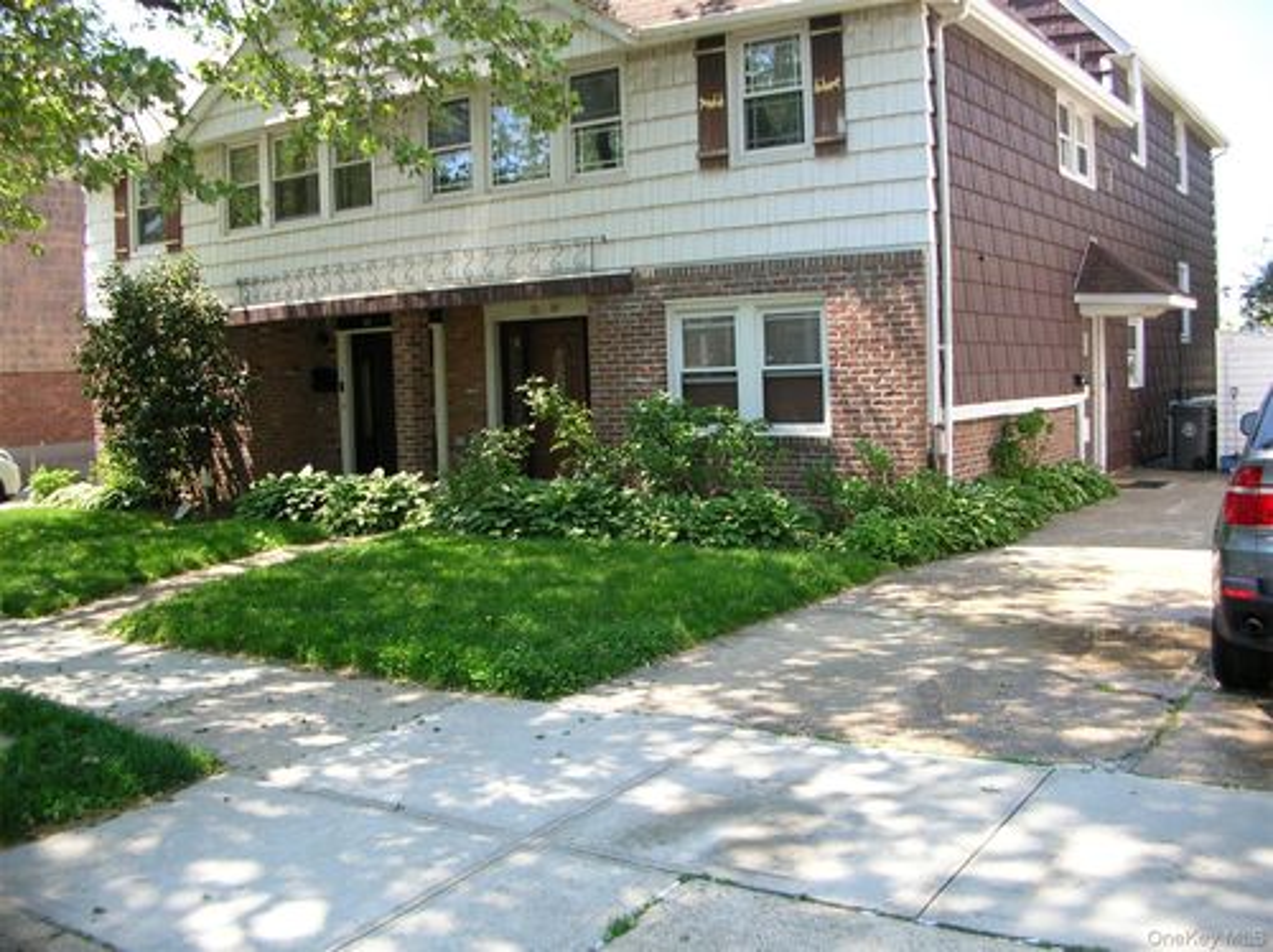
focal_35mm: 35
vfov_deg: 40.6
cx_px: 636
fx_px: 1286
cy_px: 476
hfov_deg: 52.7
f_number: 2.8
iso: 50
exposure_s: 1/193
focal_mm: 5.8
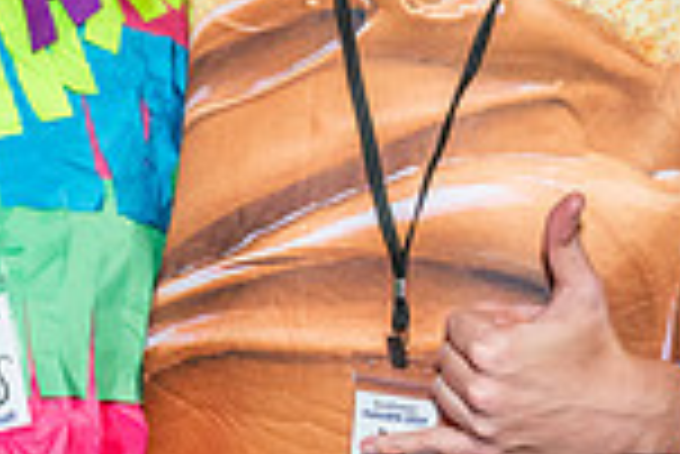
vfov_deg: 13.7
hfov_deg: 20.3
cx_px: 243
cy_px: 115
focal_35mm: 100
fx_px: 1891
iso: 5000
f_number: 3.5
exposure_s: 1/80
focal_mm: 26
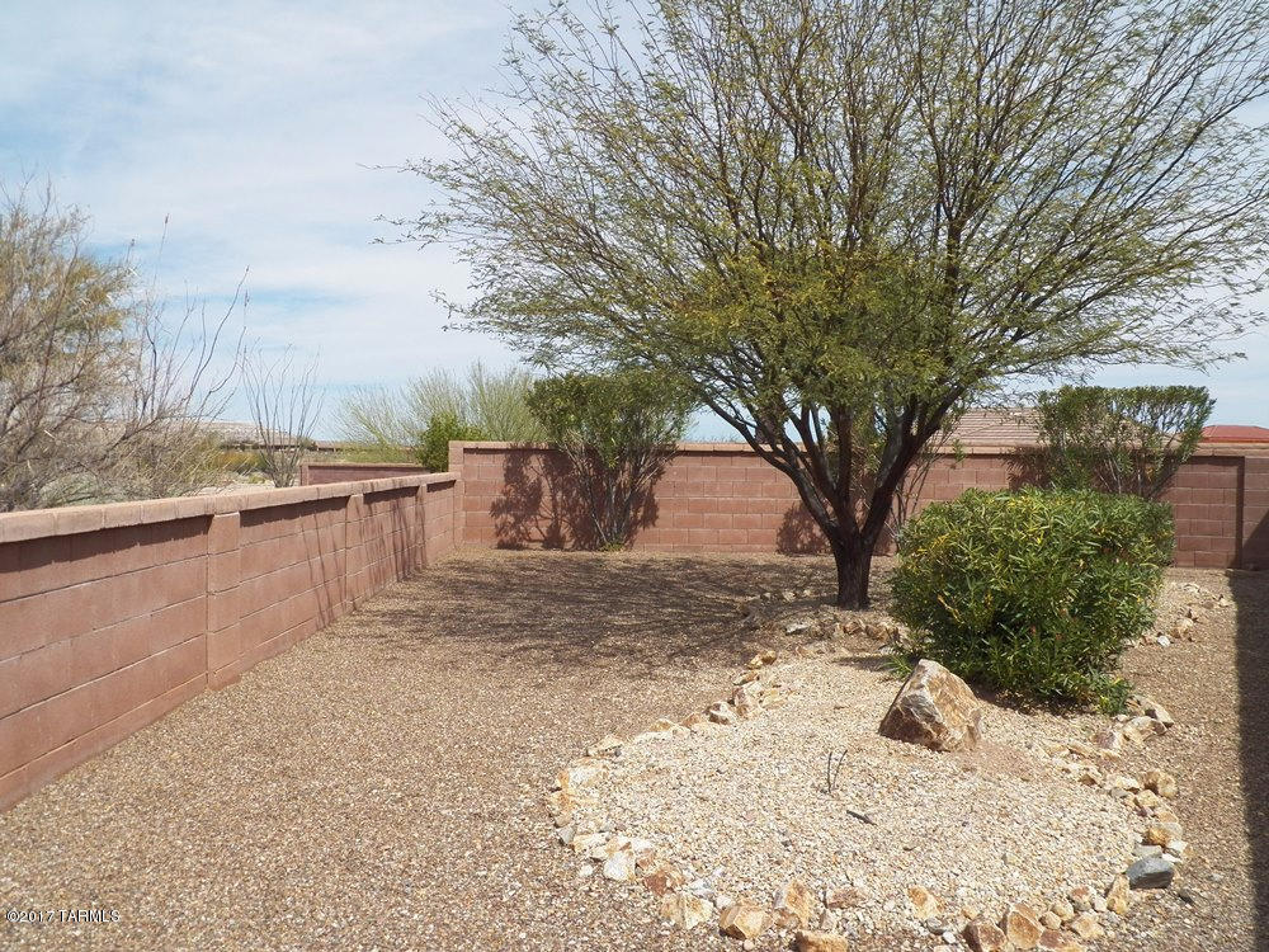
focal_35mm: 31
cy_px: 476
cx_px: 634
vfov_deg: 45.4
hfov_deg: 58.4
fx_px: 1136
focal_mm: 5.5
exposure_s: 1/1600
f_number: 4.5
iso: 125
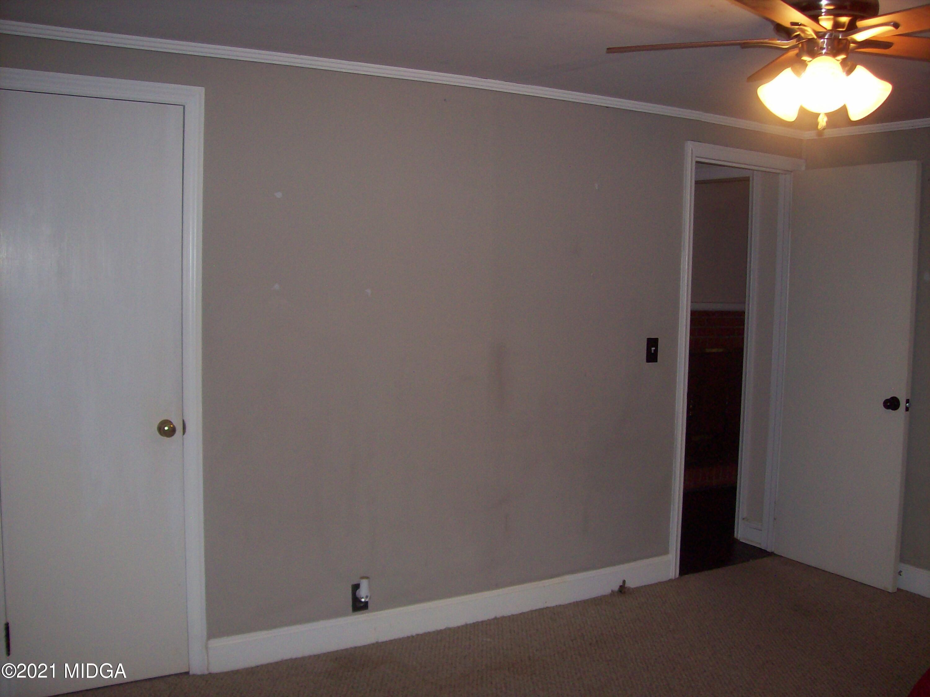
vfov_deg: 39.6
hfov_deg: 51.4
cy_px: 348
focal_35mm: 36
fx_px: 967
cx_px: 465
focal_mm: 6
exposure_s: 1/64
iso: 80
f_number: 2.7
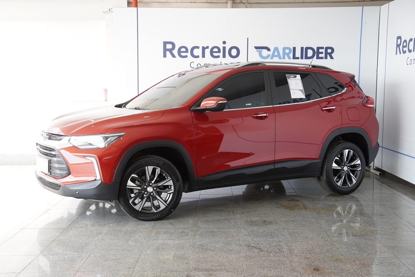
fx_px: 536
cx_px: 208
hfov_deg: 42.3
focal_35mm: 46
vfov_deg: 29.0
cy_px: 138
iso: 160
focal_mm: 31
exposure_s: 1/100
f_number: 4.5
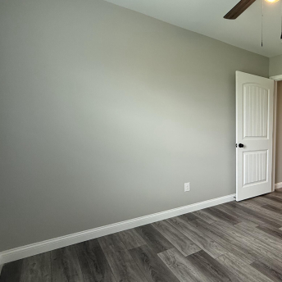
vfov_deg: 64.6
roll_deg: -1.5
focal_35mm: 24
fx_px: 221
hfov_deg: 54.3
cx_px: 267
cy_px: 164
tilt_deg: -8.2
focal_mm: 2.22
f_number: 2.2
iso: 160
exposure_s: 1/120
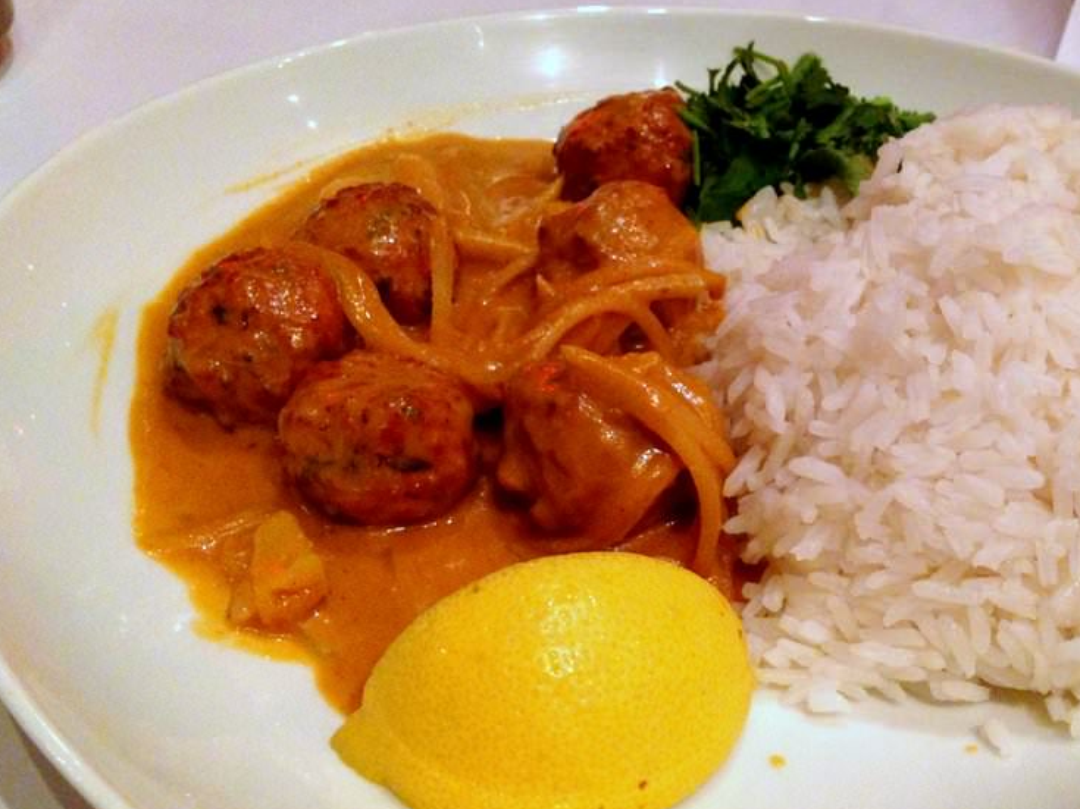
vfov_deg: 31.5
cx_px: 695
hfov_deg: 40.9
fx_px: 1435
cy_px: 455
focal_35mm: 46
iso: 320
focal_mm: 4.13
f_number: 2.4
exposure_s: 1/20
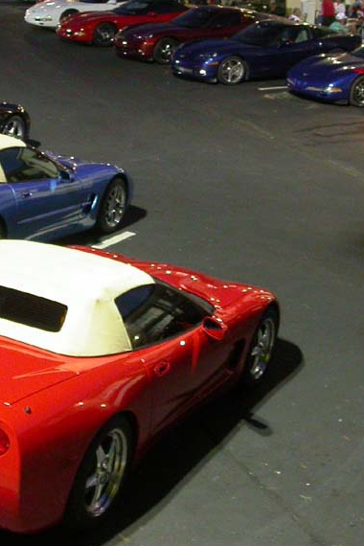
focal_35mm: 71
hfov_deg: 19.1
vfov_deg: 28.3
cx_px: 101
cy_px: 183
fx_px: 1077
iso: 331
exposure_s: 1/4.6
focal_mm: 7.85
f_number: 2.6
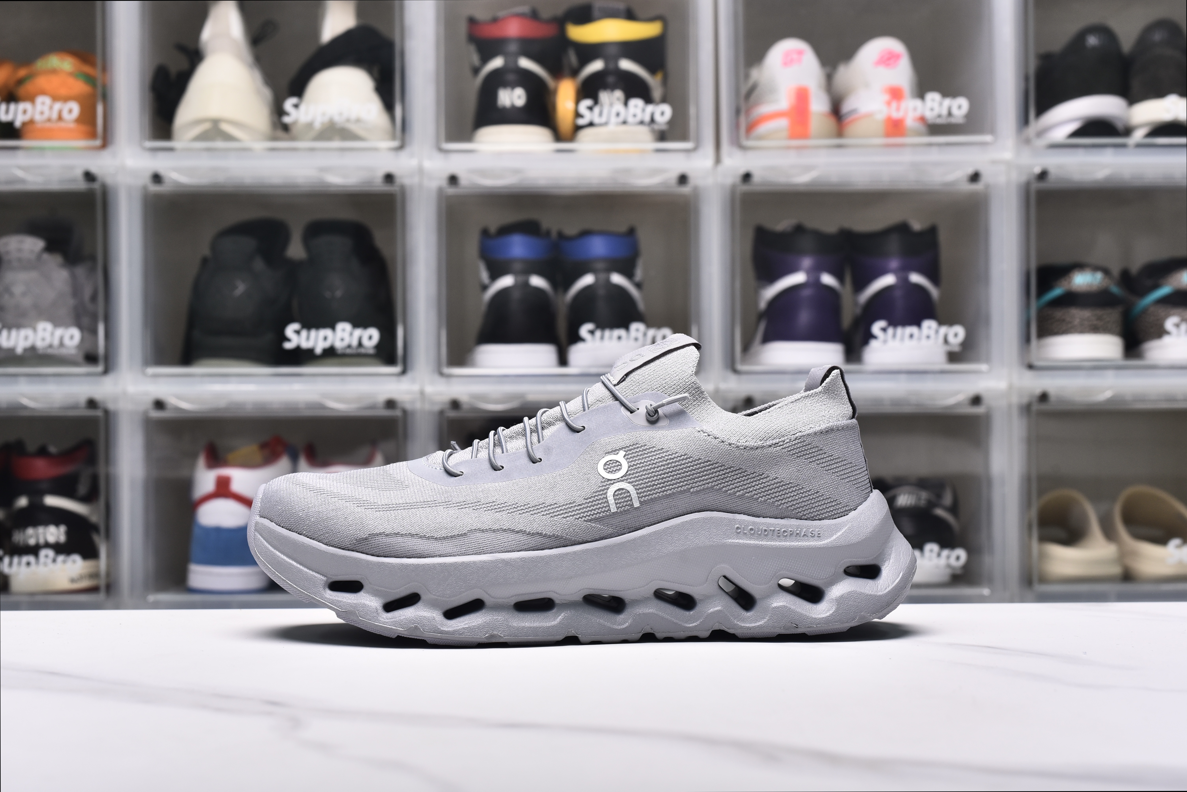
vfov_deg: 27.0
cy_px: 396
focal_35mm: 50
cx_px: 594
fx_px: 1649
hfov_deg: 39.6
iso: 500
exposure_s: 1/180
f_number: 9.5
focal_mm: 50
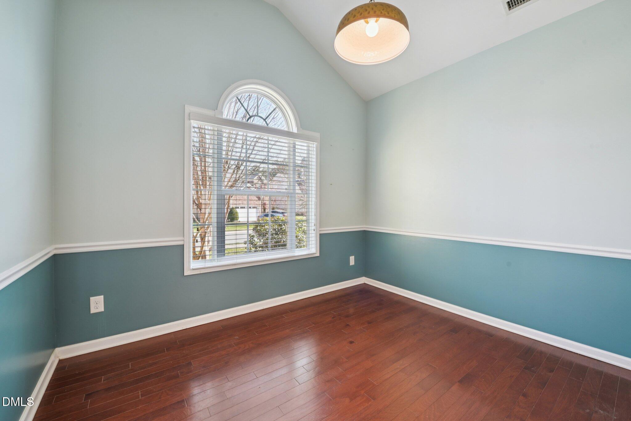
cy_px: 210
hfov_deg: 104.3
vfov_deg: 81.2
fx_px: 245
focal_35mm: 14
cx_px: 316
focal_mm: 14
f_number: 9
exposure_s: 1/6
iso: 200
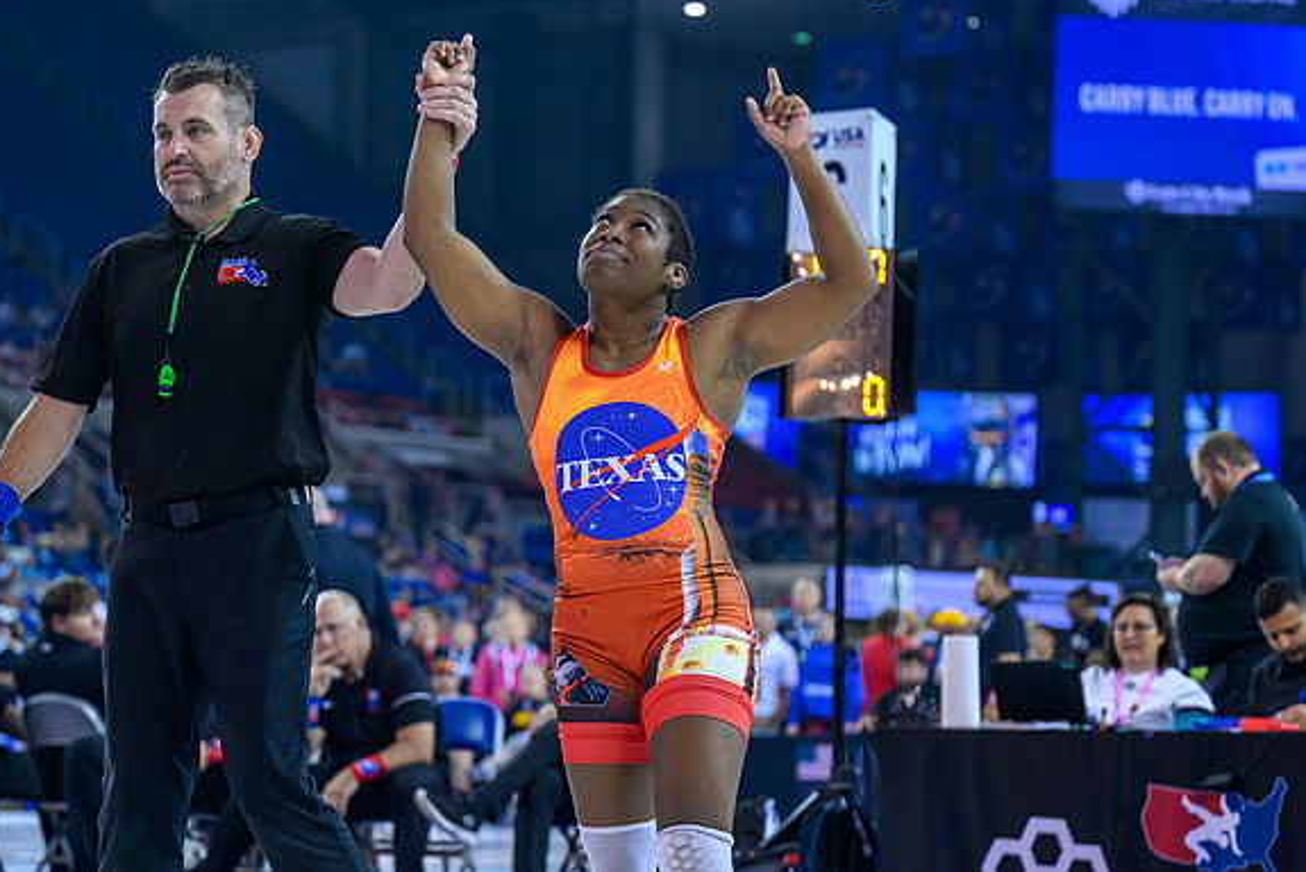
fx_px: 4392
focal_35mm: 121
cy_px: 526
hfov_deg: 16.9
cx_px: 605
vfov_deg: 11.3
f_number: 2.8
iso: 2500
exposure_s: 1/800
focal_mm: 70
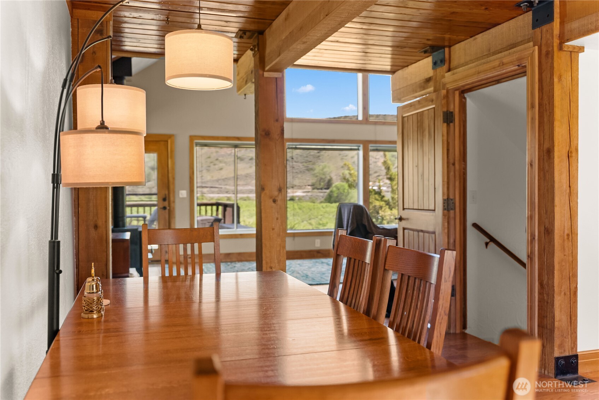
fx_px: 528
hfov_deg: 59.2
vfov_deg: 41.5
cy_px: 200
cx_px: 300
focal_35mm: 32
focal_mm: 31.7
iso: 400
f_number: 2.8
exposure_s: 1/15
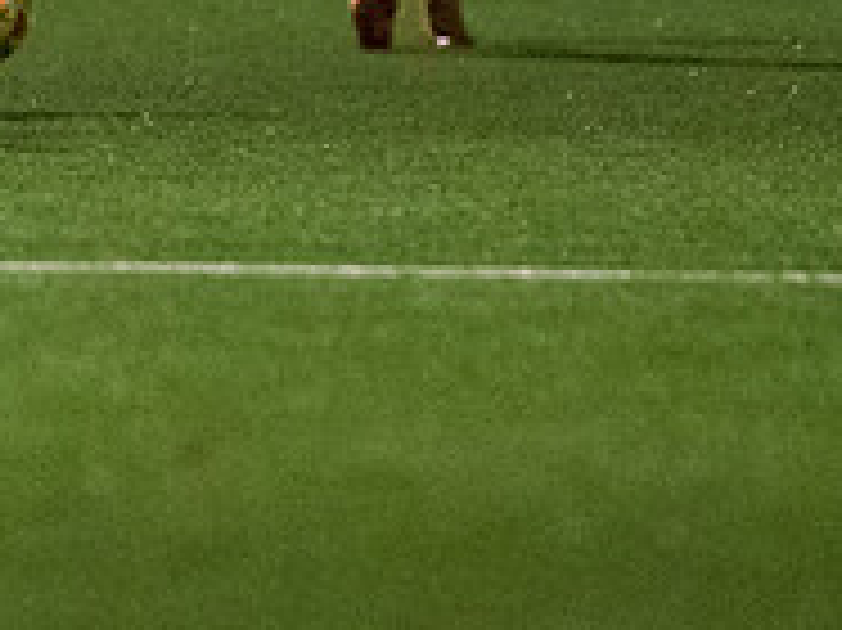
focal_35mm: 1565
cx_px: -544
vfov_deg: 0.9
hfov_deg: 1.3
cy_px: -106
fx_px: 38043
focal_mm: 270
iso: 8000
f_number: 2.8
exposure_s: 1/1000
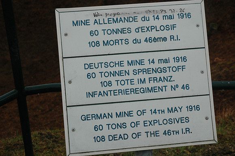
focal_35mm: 66
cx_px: 118
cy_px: 78
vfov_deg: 20.6
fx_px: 430
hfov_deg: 30.6
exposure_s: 1/250
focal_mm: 44
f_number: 10
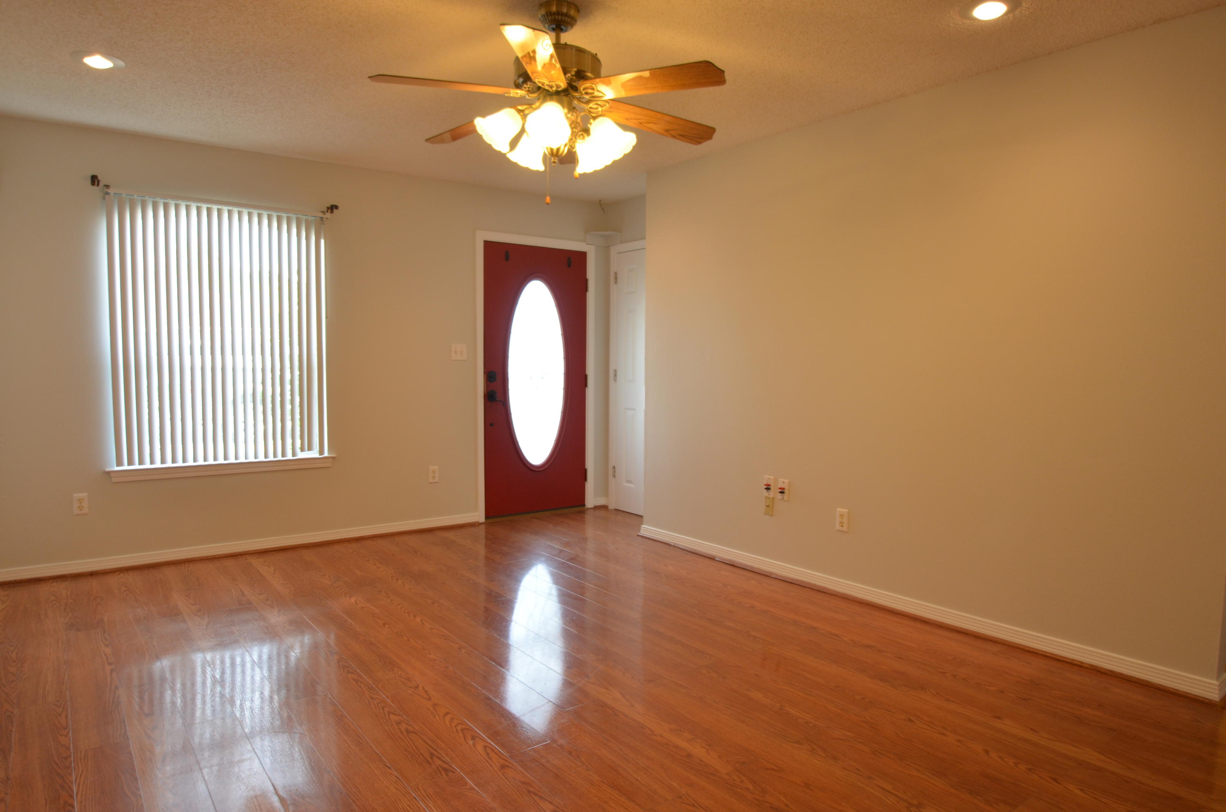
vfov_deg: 59.3
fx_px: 714
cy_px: 406
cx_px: 613
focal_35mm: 21
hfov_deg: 81.3
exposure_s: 1/60
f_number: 4
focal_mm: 14
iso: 400
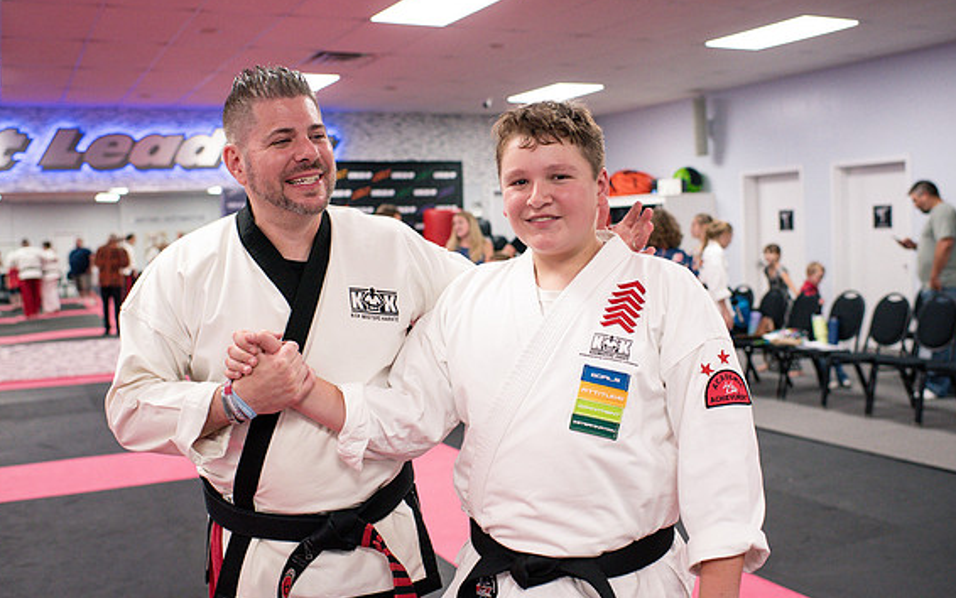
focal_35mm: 37
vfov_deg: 34.4
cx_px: 481
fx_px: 964
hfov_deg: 52.7
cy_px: 276
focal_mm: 35
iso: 3200
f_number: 3.2
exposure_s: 1/400
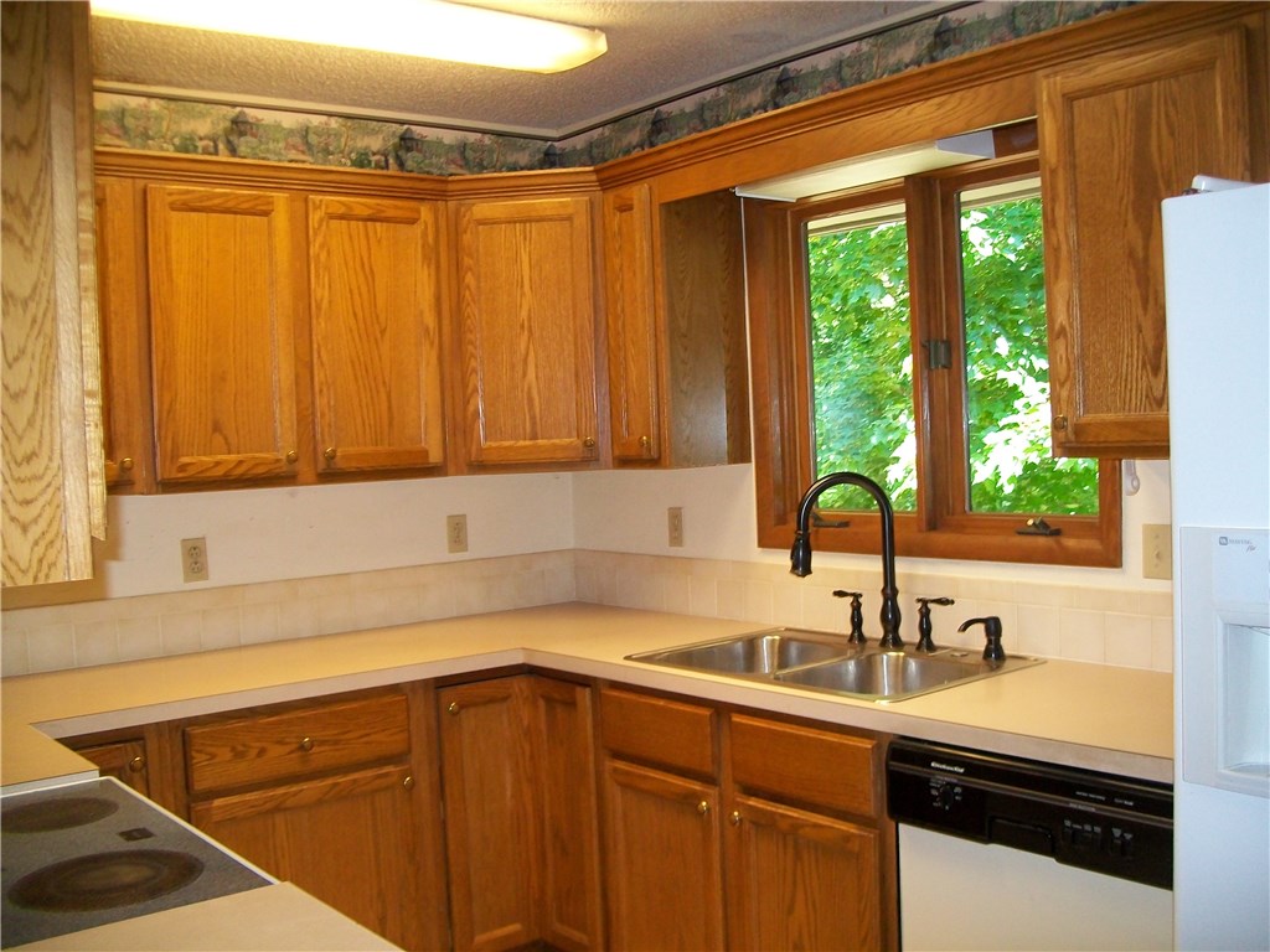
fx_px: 1247
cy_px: 476
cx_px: 635
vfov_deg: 41.8
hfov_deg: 54.0
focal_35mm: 34
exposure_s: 1/60
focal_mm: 6.1
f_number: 2.7
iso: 160
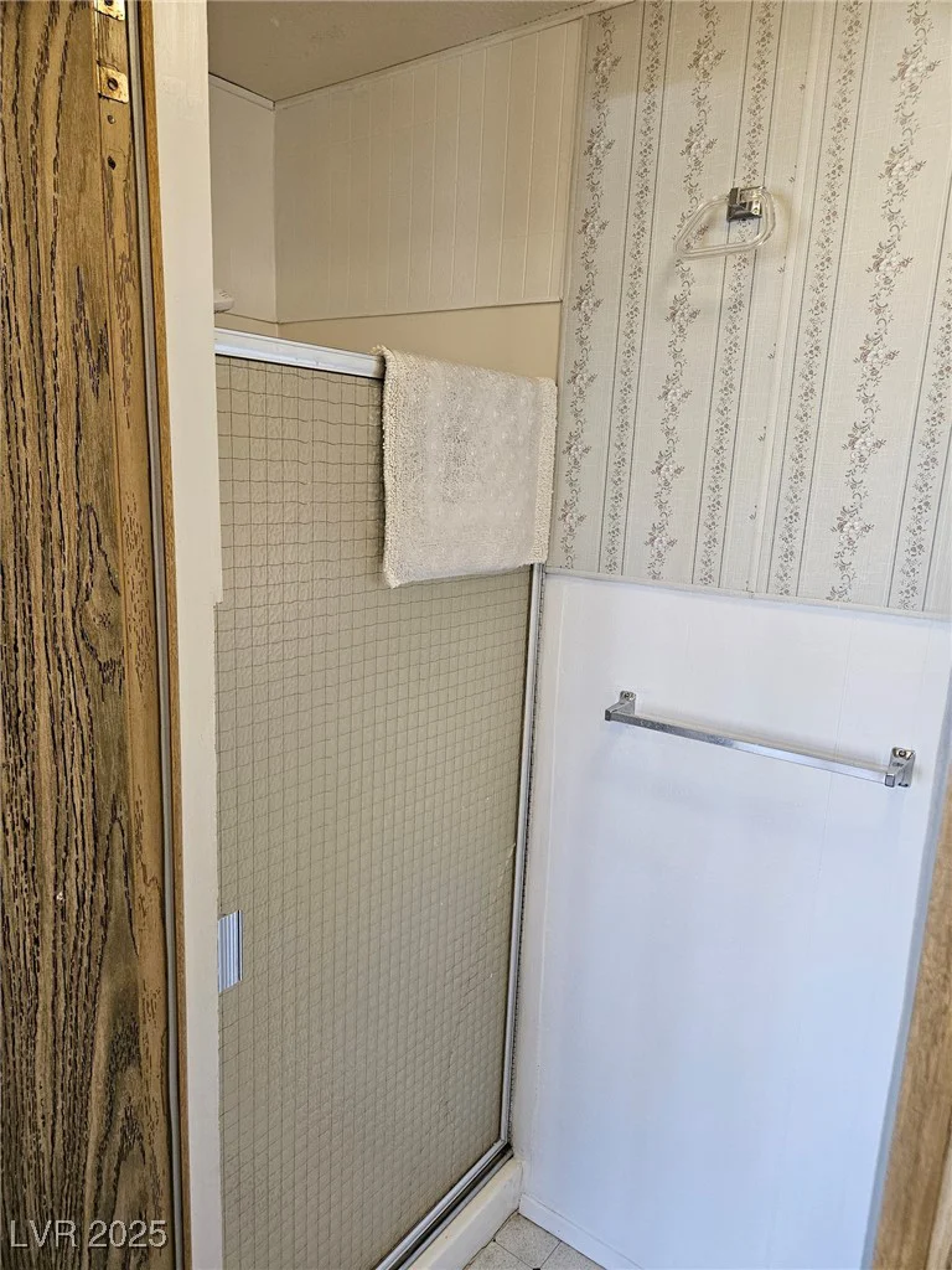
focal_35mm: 23
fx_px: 843
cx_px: 476
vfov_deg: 73.9
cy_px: 635
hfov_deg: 58.9
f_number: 1.8
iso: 320
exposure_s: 1/120
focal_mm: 5.4
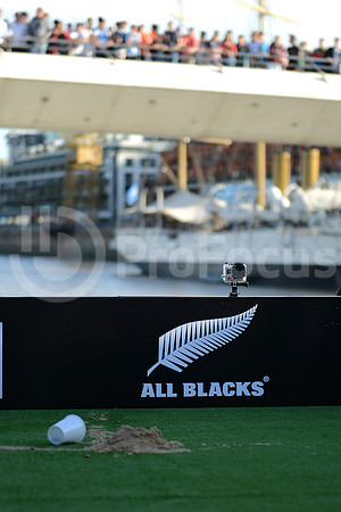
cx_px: 170
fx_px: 995
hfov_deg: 19.5
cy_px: 256
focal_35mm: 70
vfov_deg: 28.8
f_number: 2.8
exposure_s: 1/1250
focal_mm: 70
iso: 250
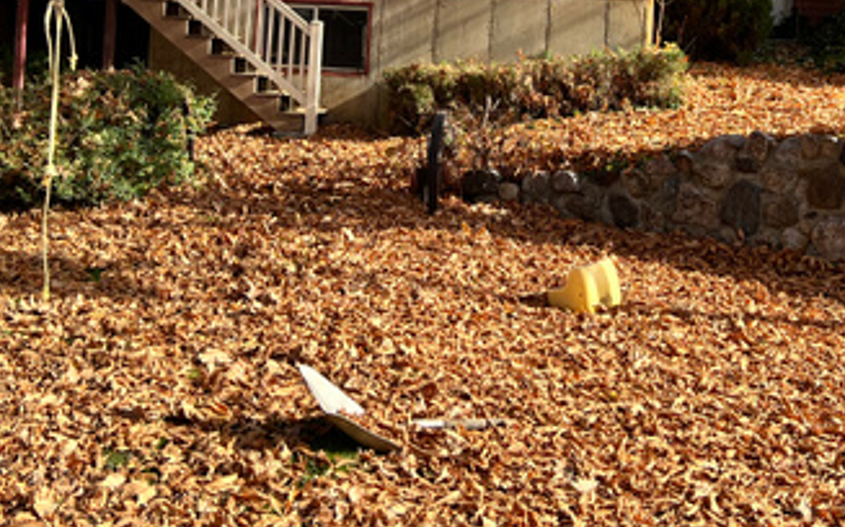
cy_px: -34
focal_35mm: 54
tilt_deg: +2.7
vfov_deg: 22.7
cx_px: 439
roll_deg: -2.2
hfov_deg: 37.5
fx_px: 1243
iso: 50
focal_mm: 5.7
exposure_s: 1/2208
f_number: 1.5
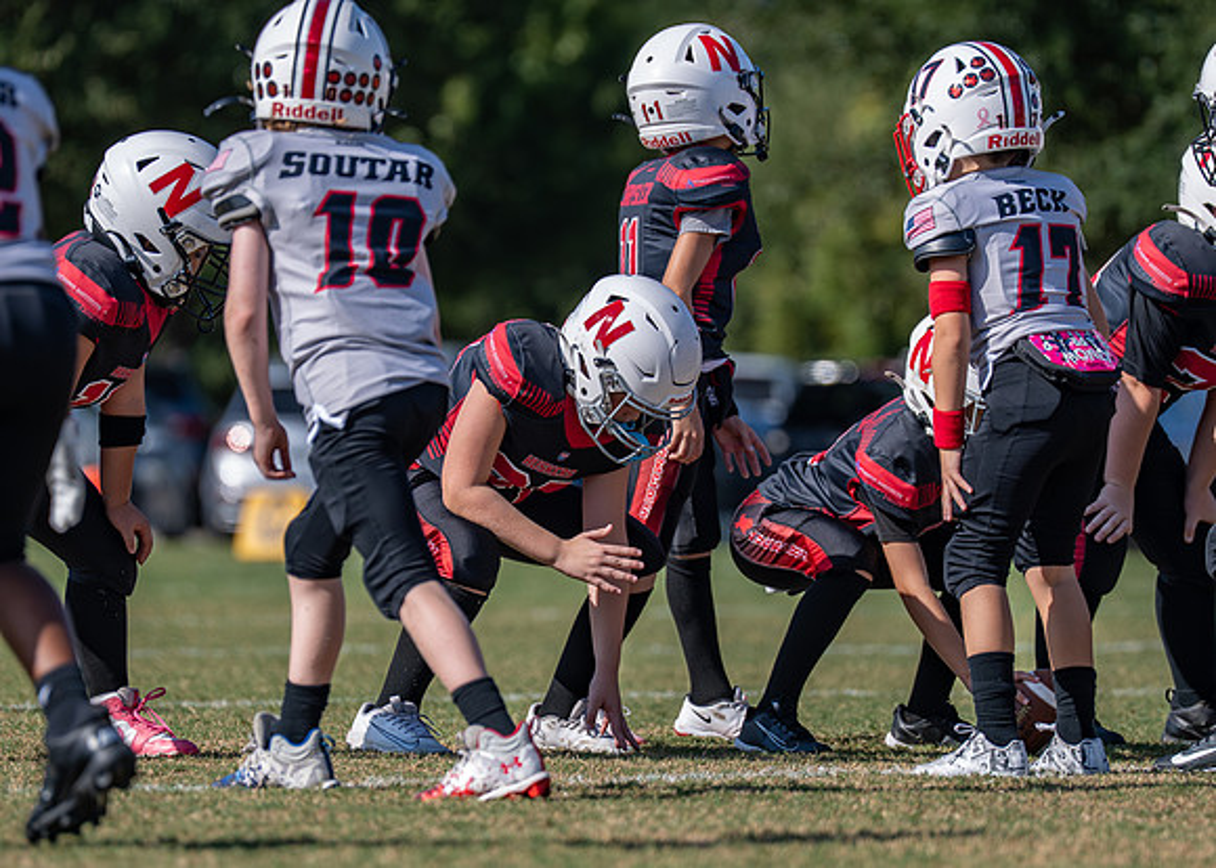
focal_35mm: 374
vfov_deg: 3.9
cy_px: 443
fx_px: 12908
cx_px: 590
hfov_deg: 5.4
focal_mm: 200
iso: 100
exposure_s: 1/2000
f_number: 2.8
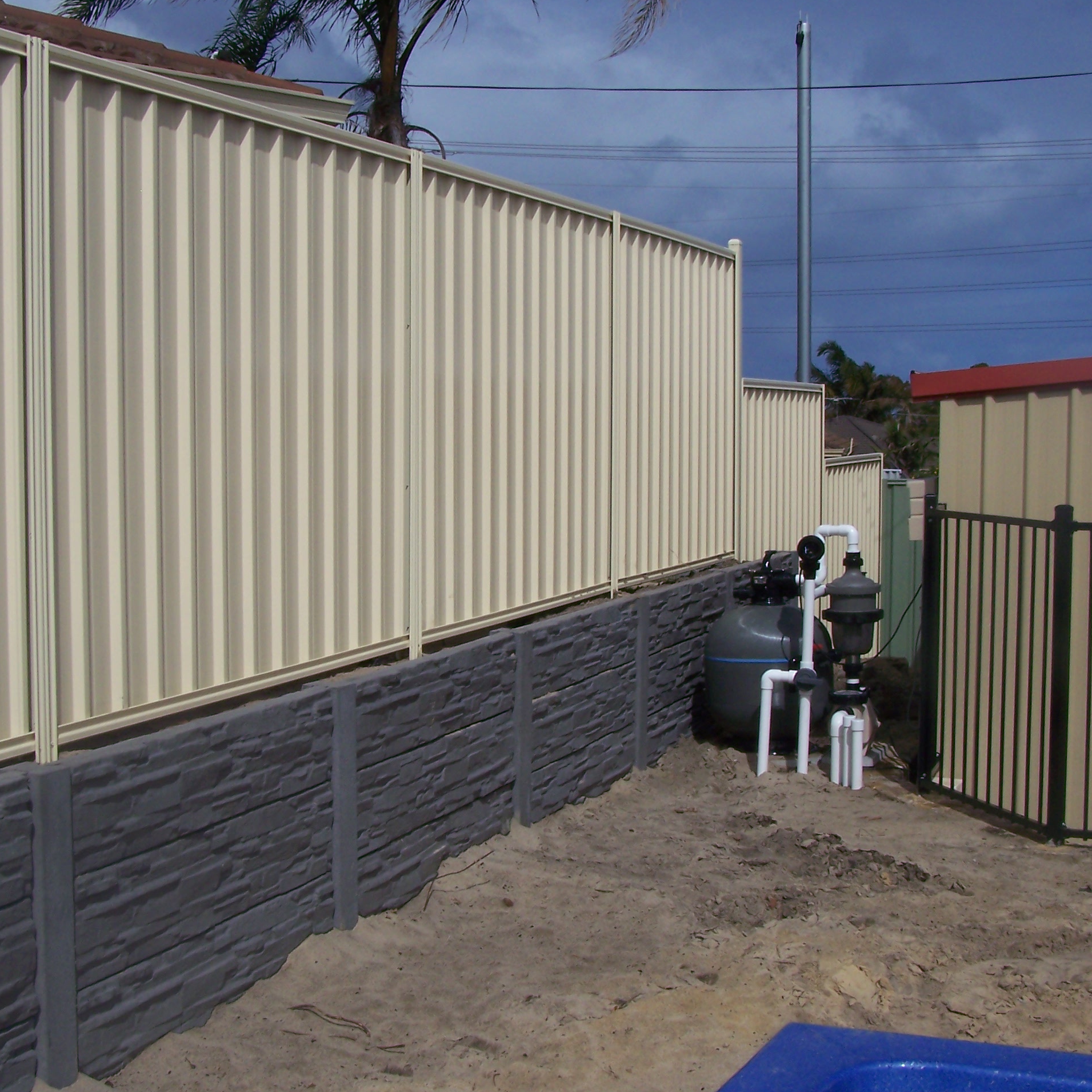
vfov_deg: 31.6
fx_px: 1927
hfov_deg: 31.6
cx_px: 463
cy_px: 533
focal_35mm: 54
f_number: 5.6
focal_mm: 6.3
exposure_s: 1/1000
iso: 64
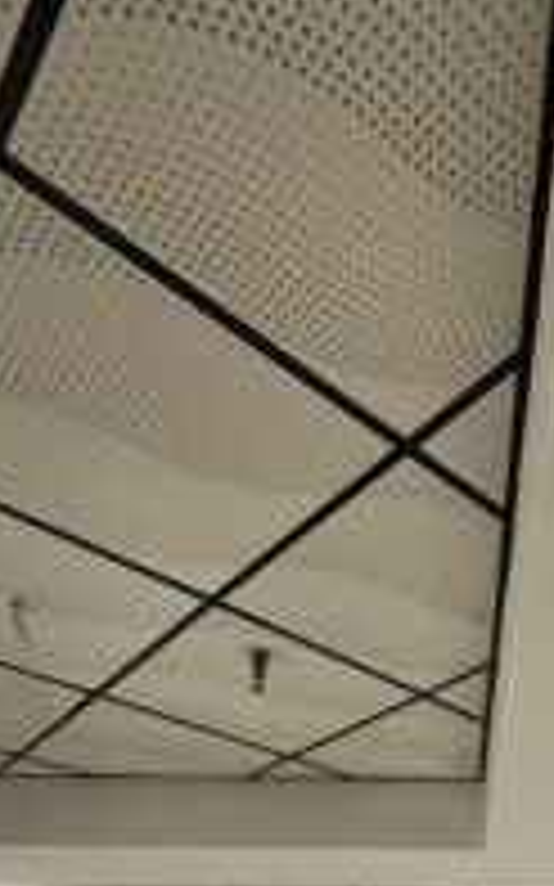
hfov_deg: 35.1
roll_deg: -1.4
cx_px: 441
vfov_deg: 44.7
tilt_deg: +10.7
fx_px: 846
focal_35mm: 35
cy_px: 931
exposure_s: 1/100
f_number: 2.2
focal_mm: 2.22
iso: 250
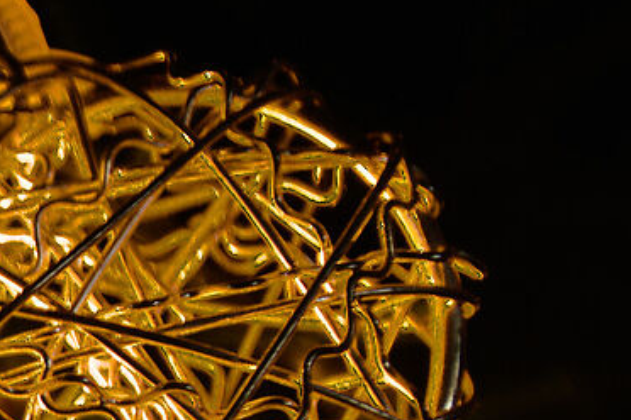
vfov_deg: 2.8
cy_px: 738
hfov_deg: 4.1
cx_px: -1143
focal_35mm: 484
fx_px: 8483
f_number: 5
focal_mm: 50
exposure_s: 1/2.5
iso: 100
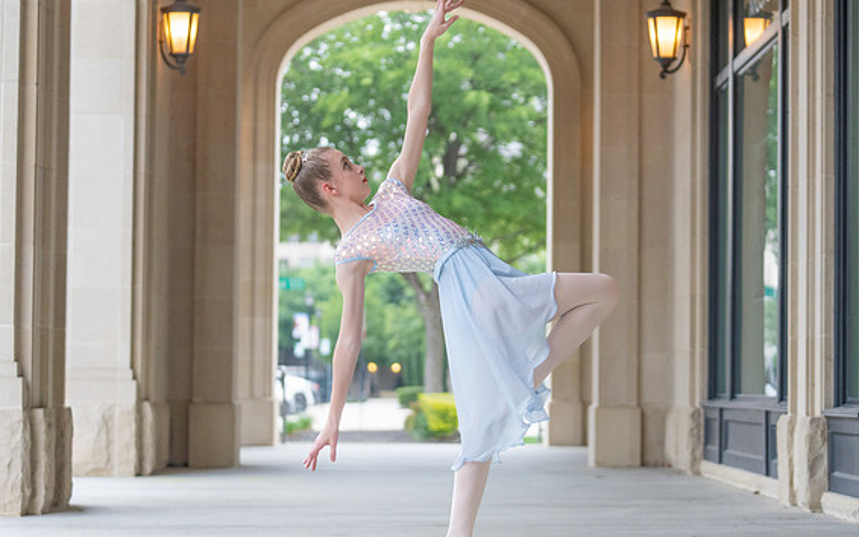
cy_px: 293
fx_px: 2107
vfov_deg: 14.5
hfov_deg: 23.0
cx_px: 449
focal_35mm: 90
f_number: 2.8
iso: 1250
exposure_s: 1/500
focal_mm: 70
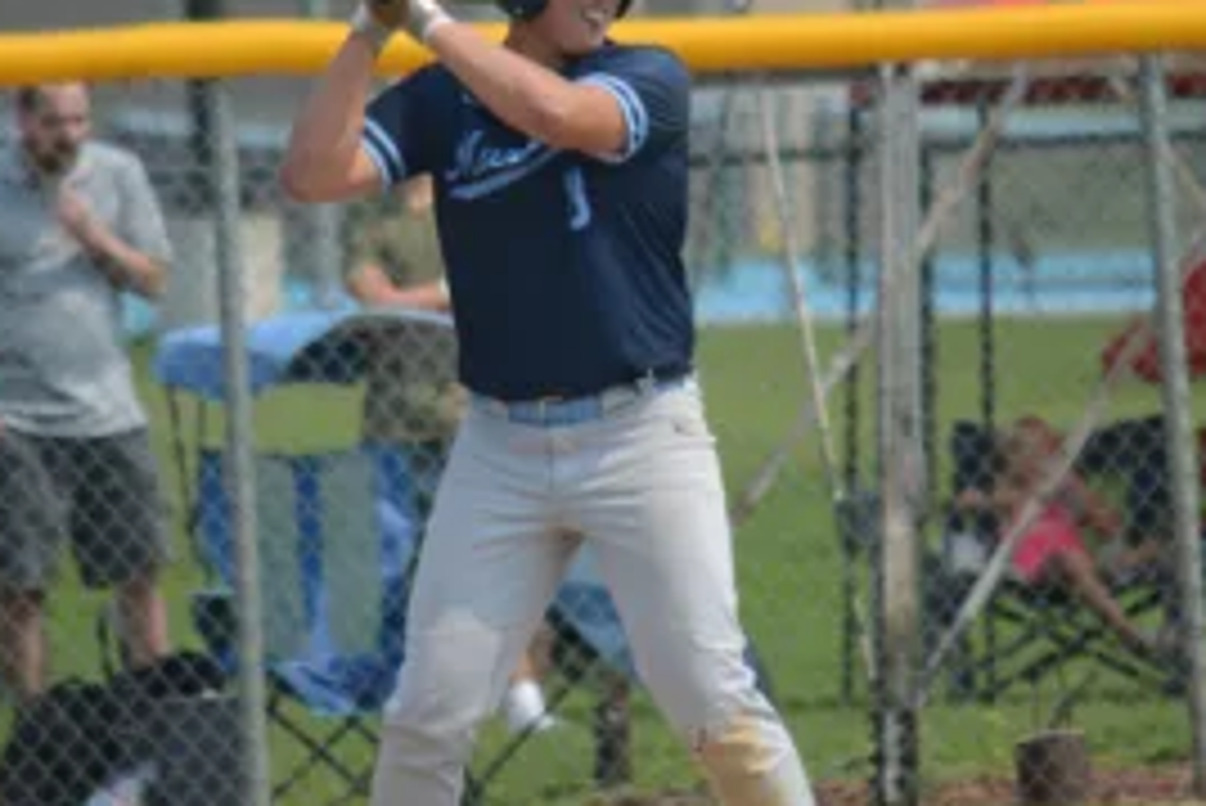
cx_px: 623
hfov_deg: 2.7
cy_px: 302
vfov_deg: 1.8
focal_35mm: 756
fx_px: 25339
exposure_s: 1/1600
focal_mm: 300
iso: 400
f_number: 5.6
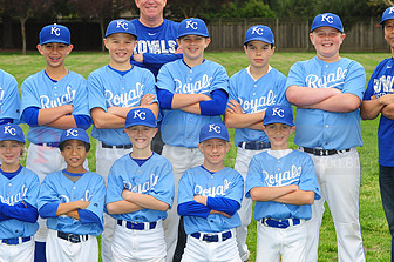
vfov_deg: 8.6
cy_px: 140
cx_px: 150
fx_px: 1738
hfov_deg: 12.9
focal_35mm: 159
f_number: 7.1
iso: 400
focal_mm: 92
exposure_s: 1/320
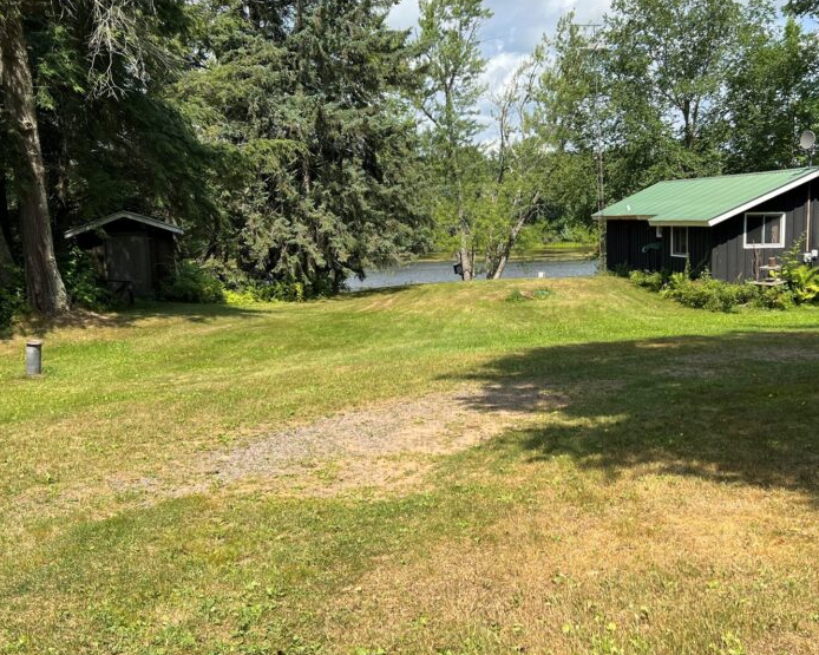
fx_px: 945
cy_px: 309
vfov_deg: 38.2
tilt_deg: -6.1
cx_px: 482
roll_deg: +1.0
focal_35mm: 39
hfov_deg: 46.6
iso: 50
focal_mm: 5.7
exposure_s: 1/2457
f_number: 1.5
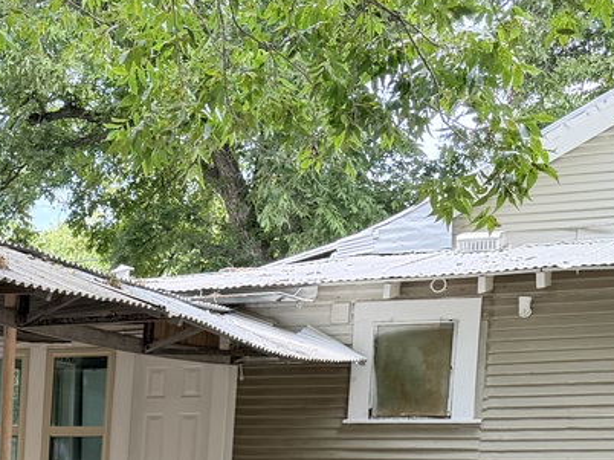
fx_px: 1525
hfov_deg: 20.5
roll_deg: -0.3
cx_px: -220
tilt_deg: -7.9
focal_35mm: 86
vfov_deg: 16.0
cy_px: 646
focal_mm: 6.76
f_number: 1.78
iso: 80
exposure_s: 1/253
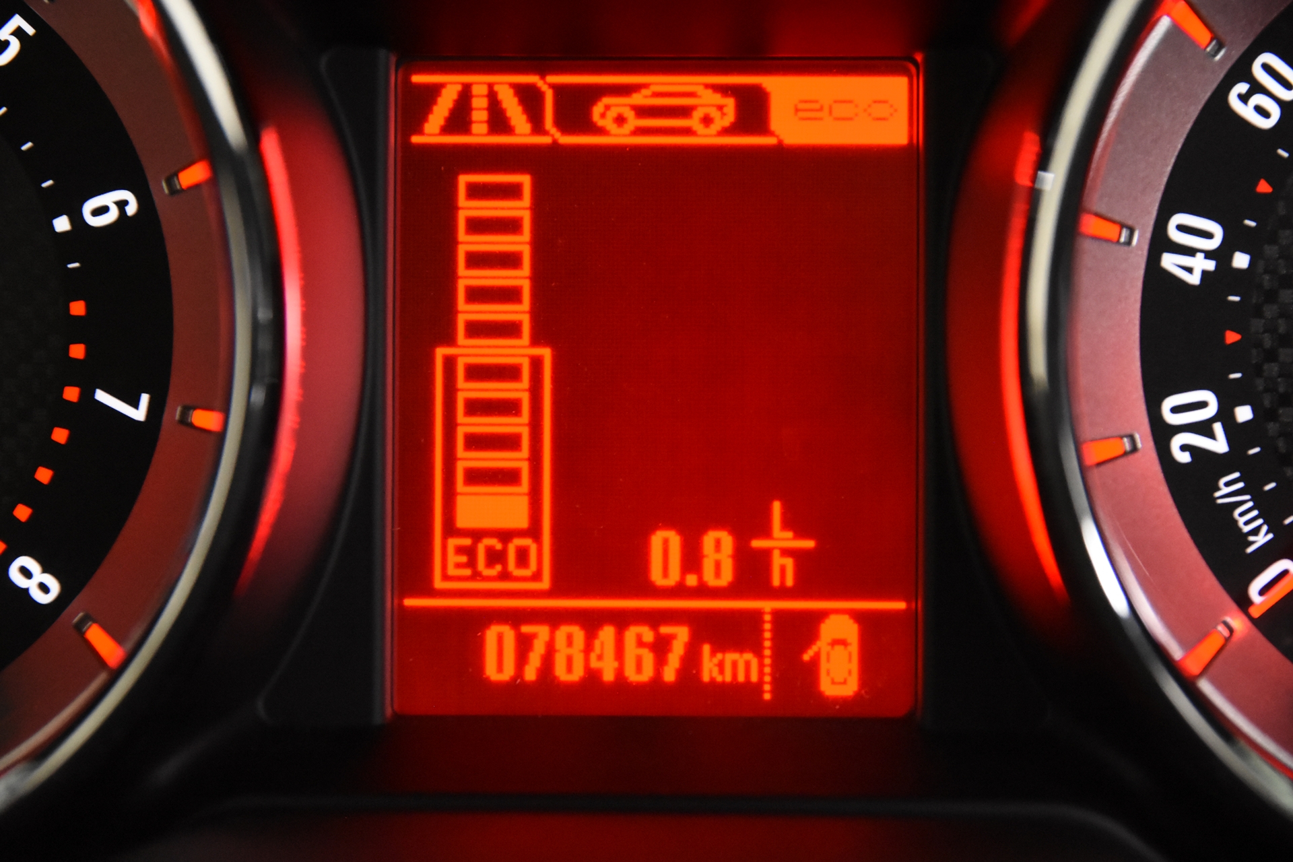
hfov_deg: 19.5
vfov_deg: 13.0
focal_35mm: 105
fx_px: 3771
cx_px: 646
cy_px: 431
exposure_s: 1/125
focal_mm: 70
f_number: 4
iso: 5600
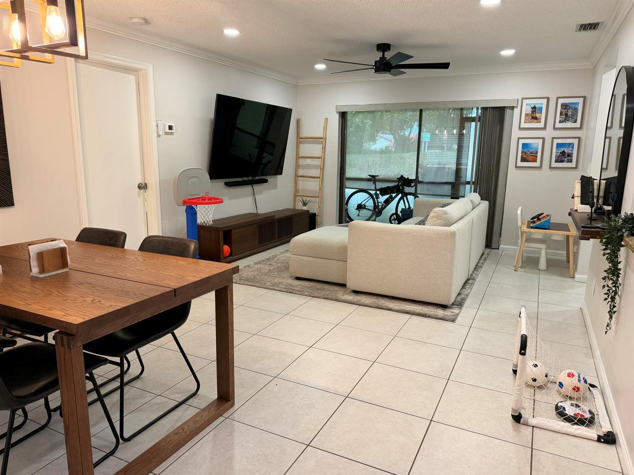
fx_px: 440
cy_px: 238
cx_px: 317
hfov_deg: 71.6
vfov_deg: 56.8
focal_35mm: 24
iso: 160
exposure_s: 1/120
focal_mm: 6.76
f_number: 1.78
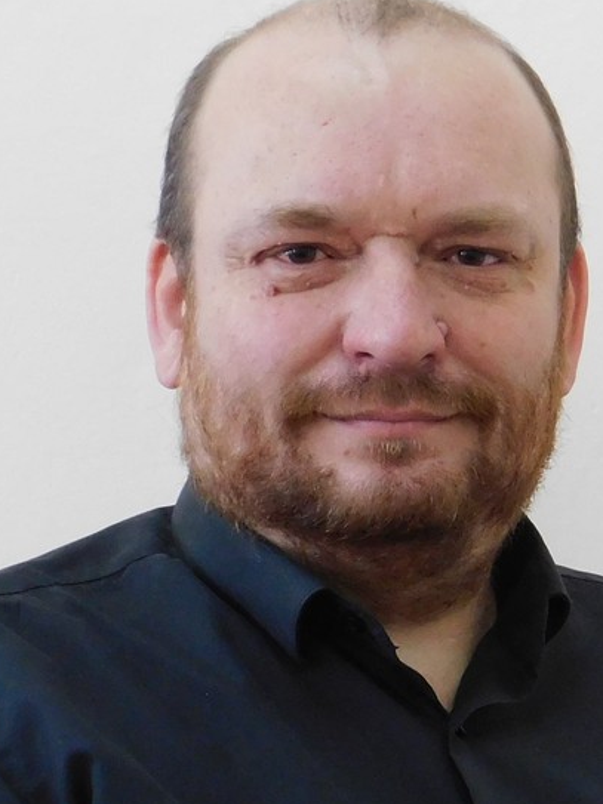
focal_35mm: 87
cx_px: 378
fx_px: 2021
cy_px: 398
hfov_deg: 16.9
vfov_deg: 22.5
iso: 400
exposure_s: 1/25
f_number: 4
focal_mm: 10.4
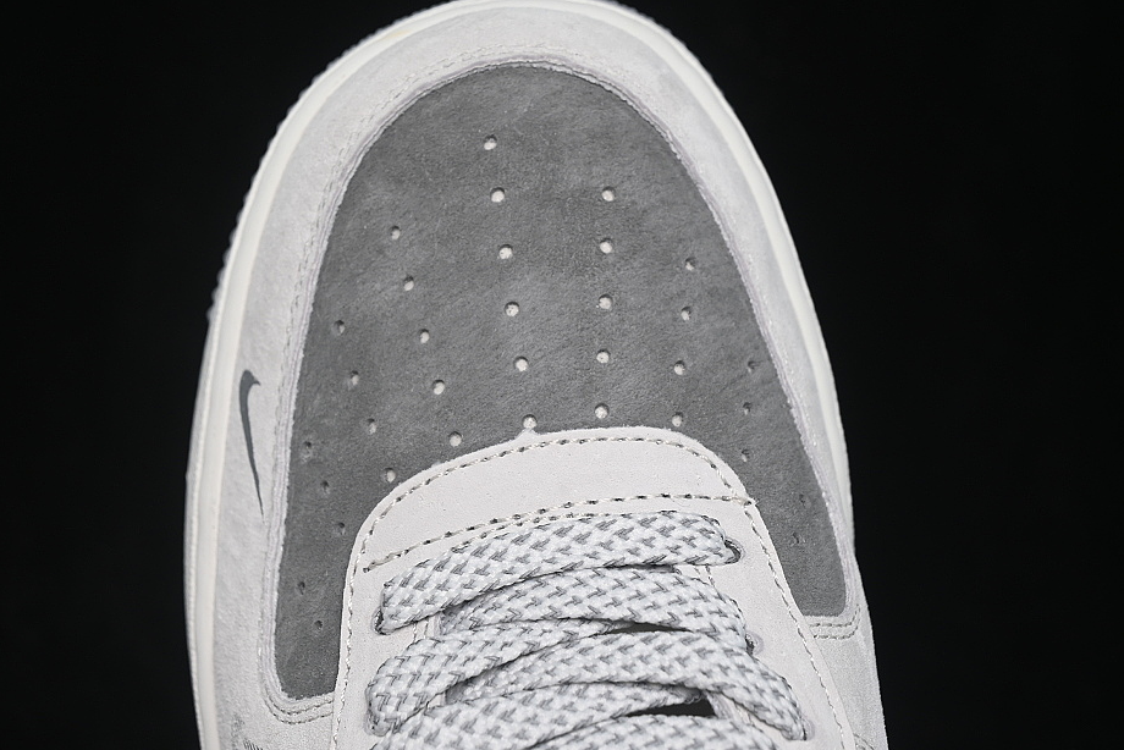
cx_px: 549
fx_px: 2748
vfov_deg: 15.5
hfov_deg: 23.1
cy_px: 369
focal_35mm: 88
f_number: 6.3
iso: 160
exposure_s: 1/60
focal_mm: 50
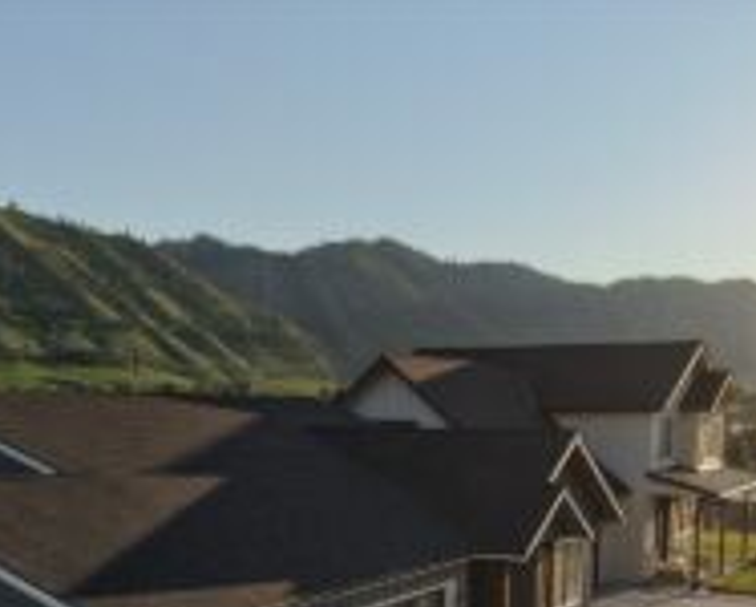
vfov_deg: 28.5
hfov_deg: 37.3
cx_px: 380
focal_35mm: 50
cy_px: 599
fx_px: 1120
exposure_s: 1/5000
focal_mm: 8.67
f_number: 1.8
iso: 420
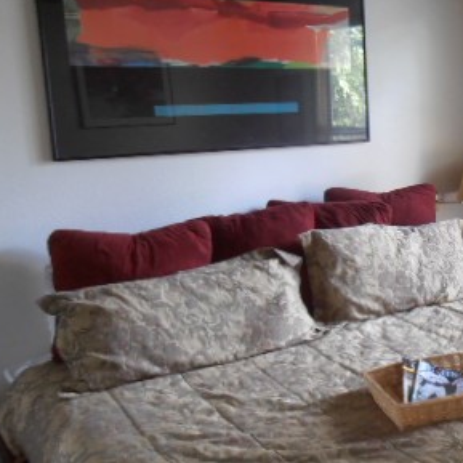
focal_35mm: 47
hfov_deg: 33.1
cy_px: 219
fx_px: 711
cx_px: 461
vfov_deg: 36.1
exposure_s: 1/6
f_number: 3
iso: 125
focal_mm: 4.2
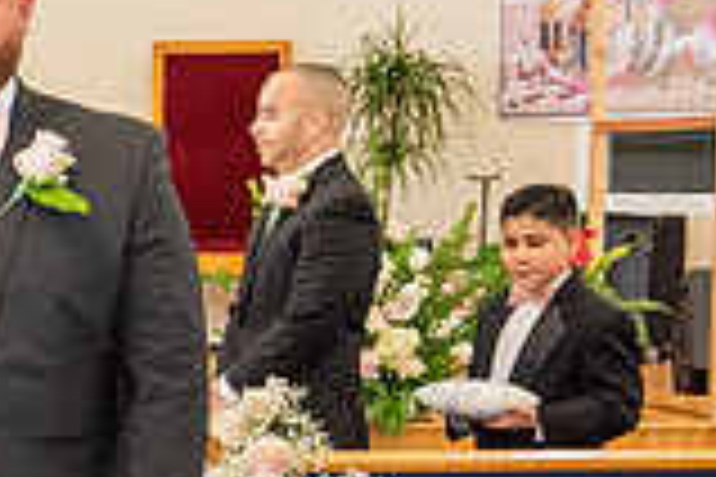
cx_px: -414
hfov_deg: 13.1
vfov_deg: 9.3
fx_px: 2904
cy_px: 479
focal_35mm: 146
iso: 1250
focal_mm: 40
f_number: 5
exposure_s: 1/100
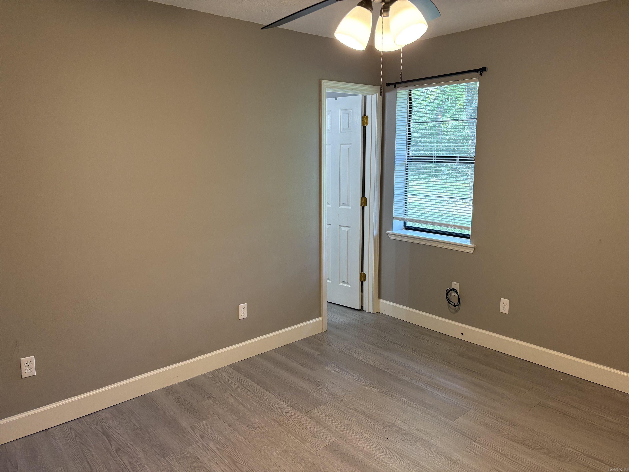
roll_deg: +0.6
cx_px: 314
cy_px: 236
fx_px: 472
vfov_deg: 53.1
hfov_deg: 67.3
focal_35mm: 26
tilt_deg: -11.2
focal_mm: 5.96
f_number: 1.6
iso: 125
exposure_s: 1/60
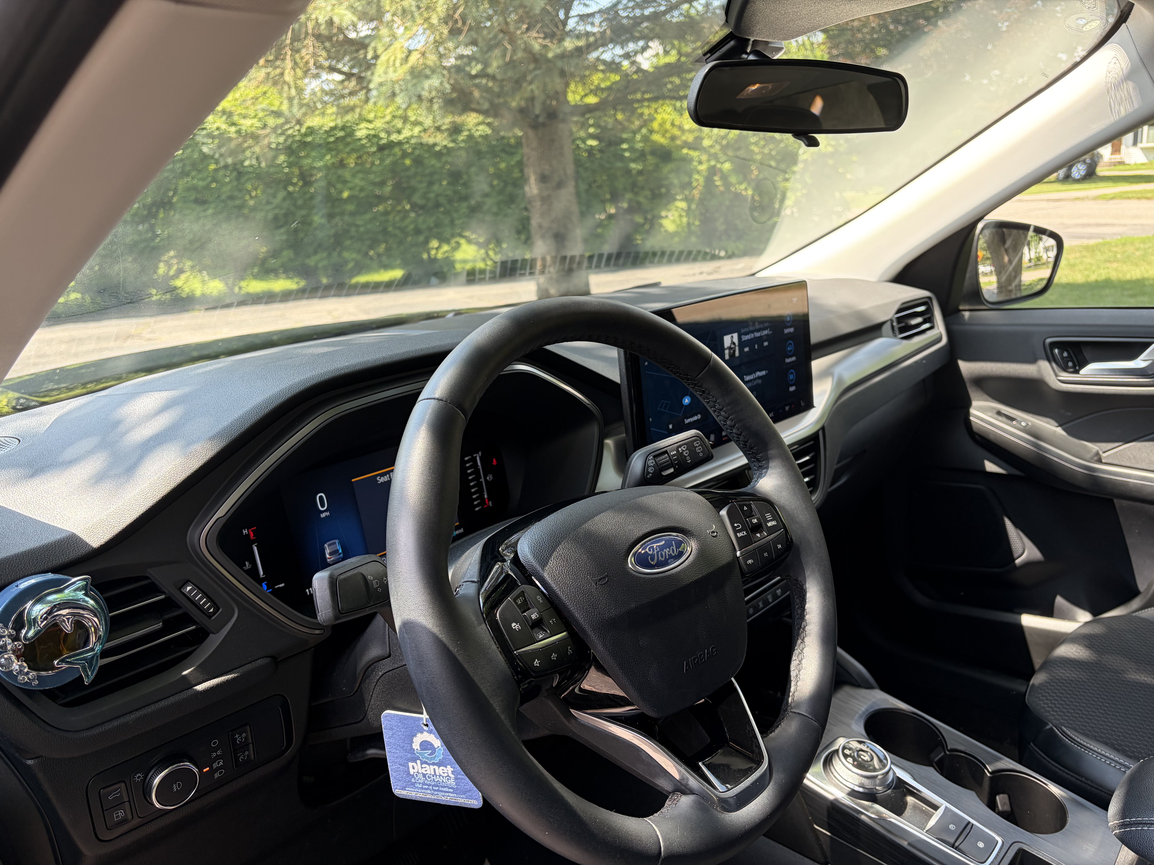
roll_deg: +4.4
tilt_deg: -15.1
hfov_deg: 67.3
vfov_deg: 53.1
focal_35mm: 26
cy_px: 432
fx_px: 867
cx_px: 577
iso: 64
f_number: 1.6
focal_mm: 5.96
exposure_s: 1/174
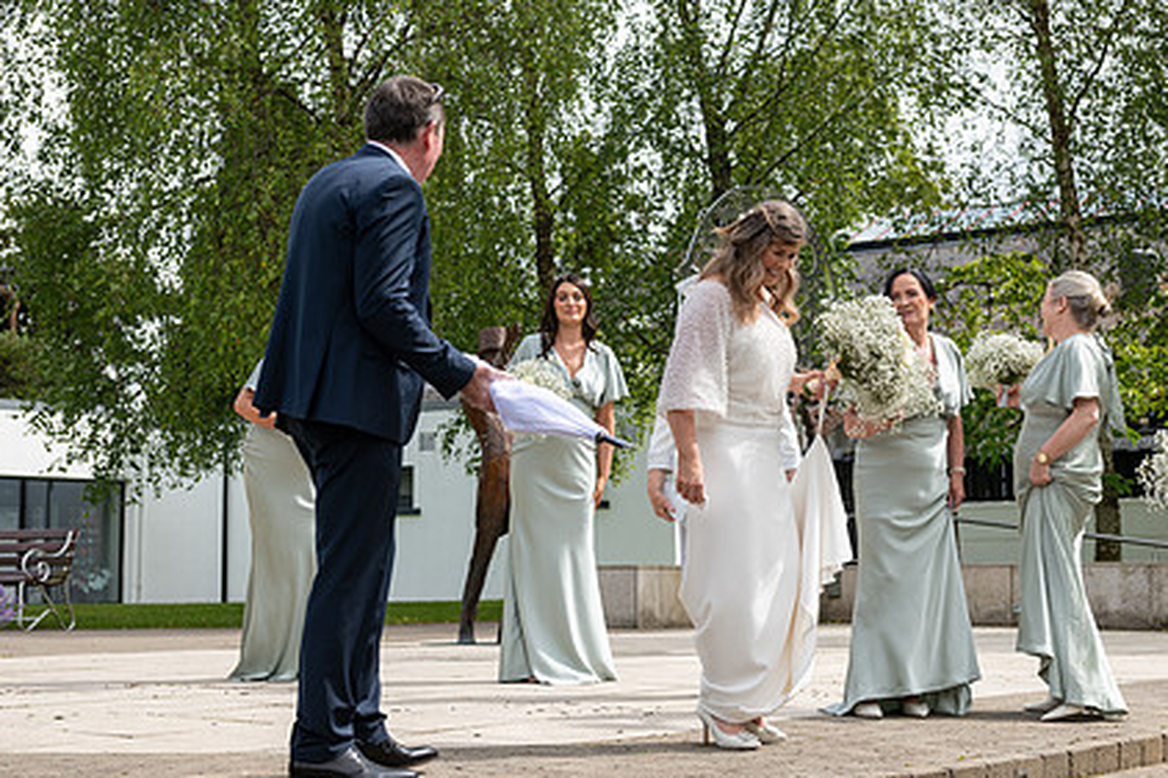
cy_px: 356
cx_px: 761
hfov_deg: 30.3
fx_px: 2140
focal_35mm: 66
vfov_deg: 20.6
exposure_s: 1/500
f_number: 5.6
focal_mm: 48
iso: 125
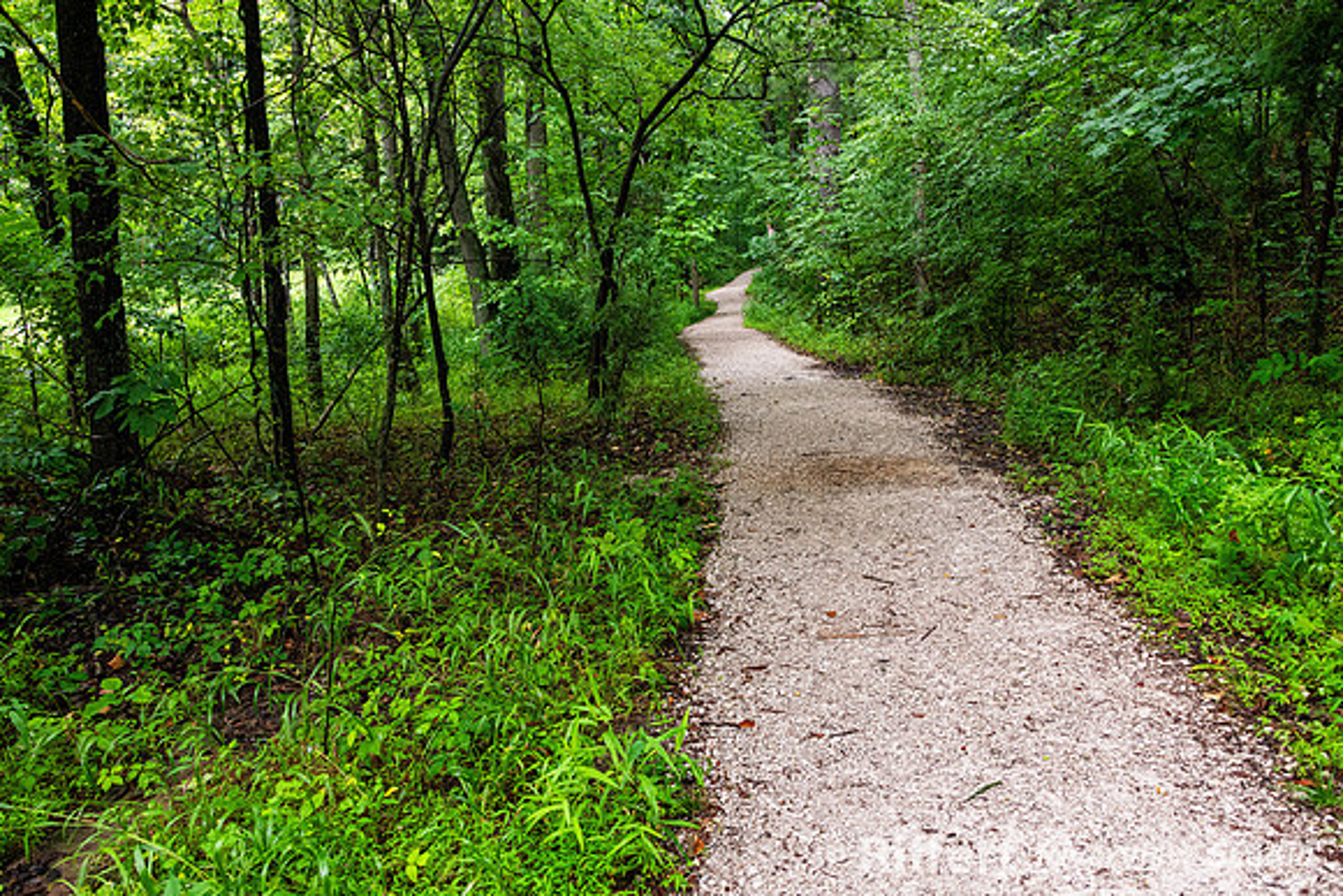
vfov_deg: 46.4
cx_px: 672
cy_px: 448
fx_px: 1045
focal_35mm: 28
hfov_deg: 65.5
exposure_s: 1/200
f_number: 8
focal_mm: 28
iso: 2200
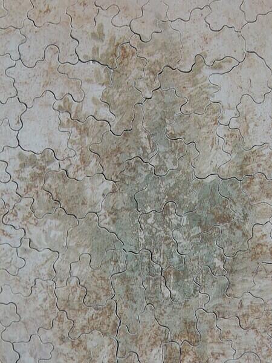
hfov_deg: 19.6
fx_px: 786
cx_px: 136
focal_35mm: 75
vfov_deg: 26.0
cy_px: 182
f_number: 3.9
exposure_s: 1/40
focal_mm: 13.3
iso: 400
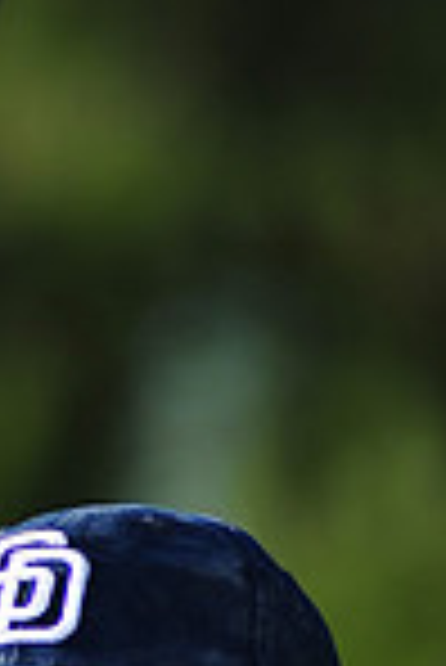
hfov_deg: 2.0
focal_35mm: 705
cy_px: 940
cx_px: 36
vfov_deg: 2.9
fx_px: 13070
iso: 200
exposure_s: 1/1600
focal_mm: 180
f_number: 3.5
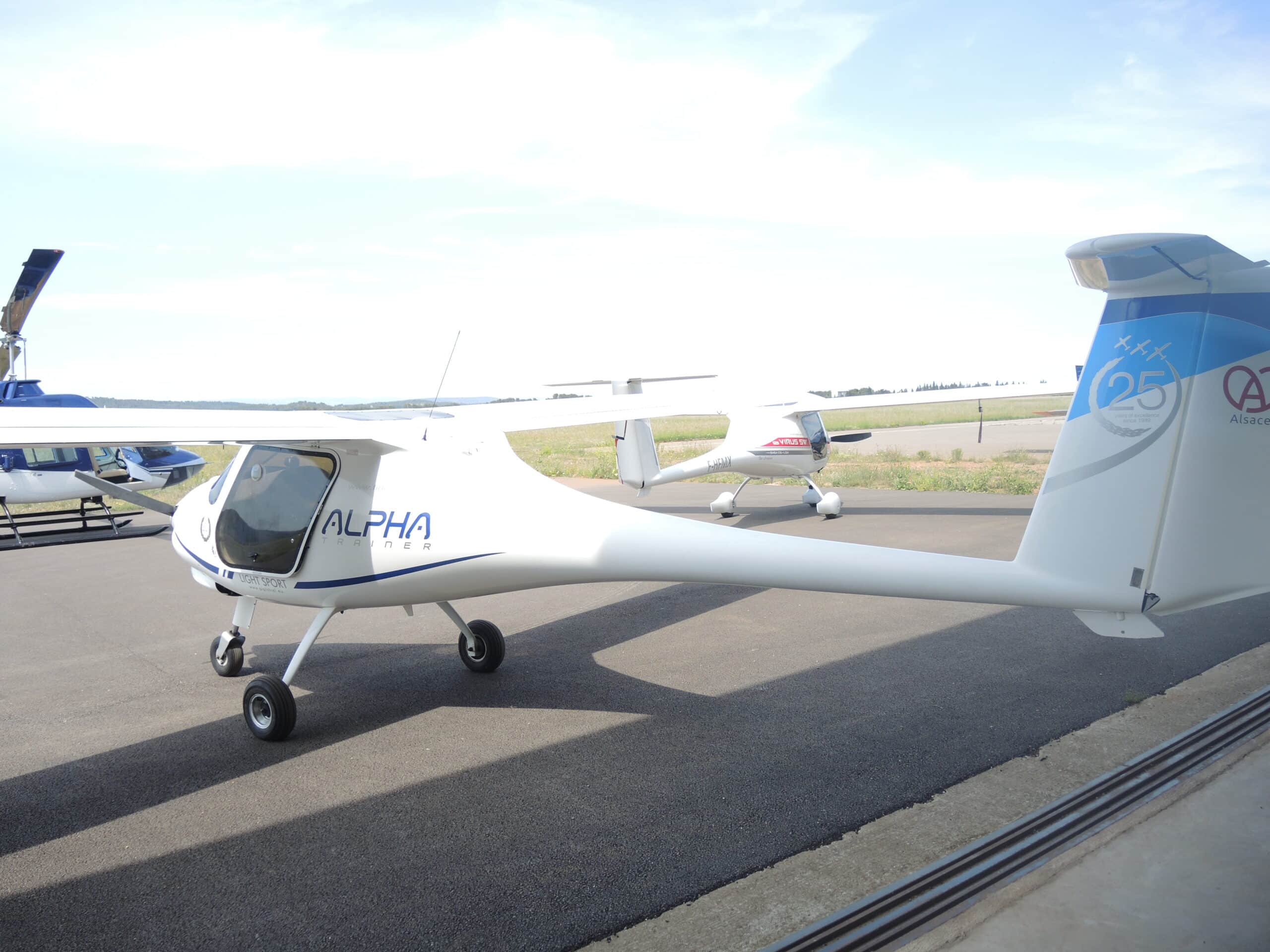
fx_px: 1027
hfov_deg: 63.4
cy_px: 476
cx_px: 635
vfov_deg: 49.7
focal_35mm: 28
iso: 80
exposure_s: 1/1000
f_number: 2
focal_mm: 6
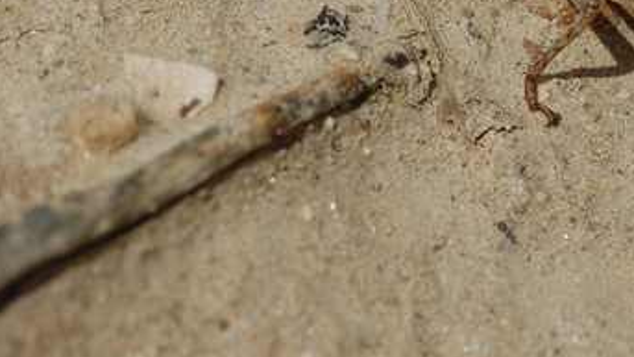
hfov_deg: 4.7
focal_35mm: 462
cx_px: 584
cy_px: -161
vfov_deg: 2.6
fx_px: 7775
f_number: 10
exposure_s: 1/1250
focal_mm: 105
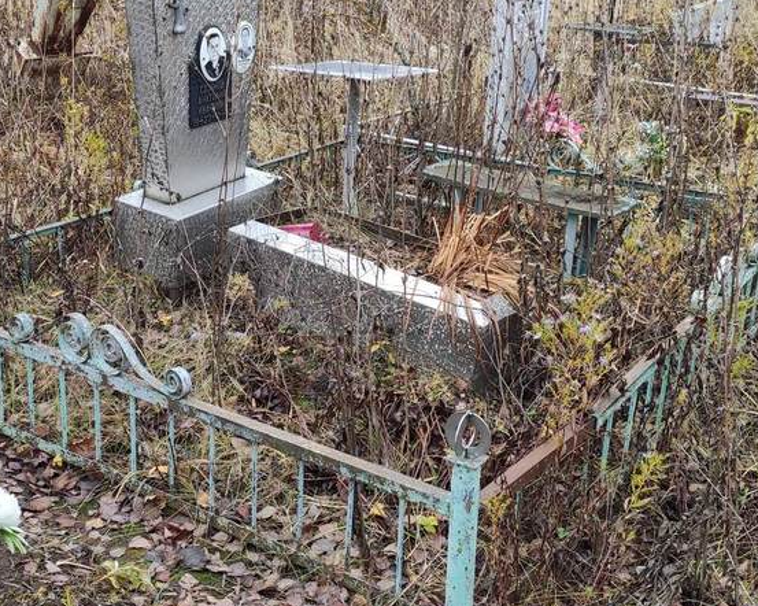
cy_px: 296
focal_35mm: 47
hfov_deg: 39.5
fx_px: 1054
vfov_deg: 32.1
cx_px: 322
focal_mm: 4.77
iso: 138
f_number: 1.75
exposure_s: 1/100
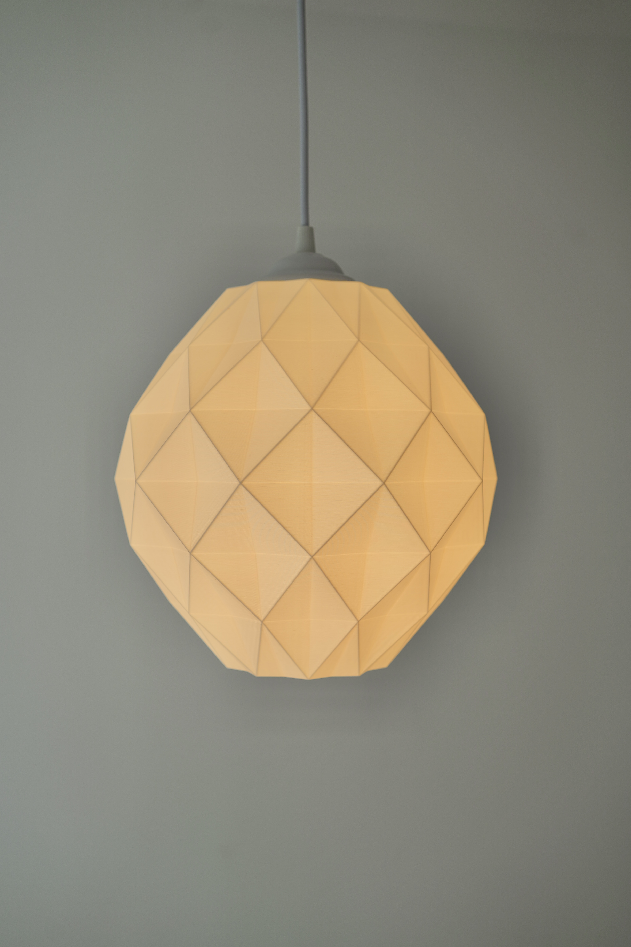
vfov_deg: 54.4
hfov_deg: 37.9
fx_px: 920
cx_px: 316
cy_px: 474
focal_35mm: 35
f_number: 4
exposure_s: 1/250
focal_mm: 35
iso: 100
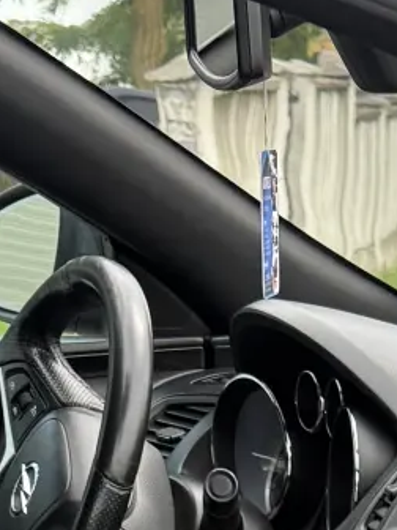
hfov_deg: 9.7
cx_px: 483
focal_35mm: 150
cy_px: 1246
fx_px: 2294
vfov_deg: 11.2
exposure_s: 1/555
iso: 100
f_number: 1.78
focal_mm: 6.76
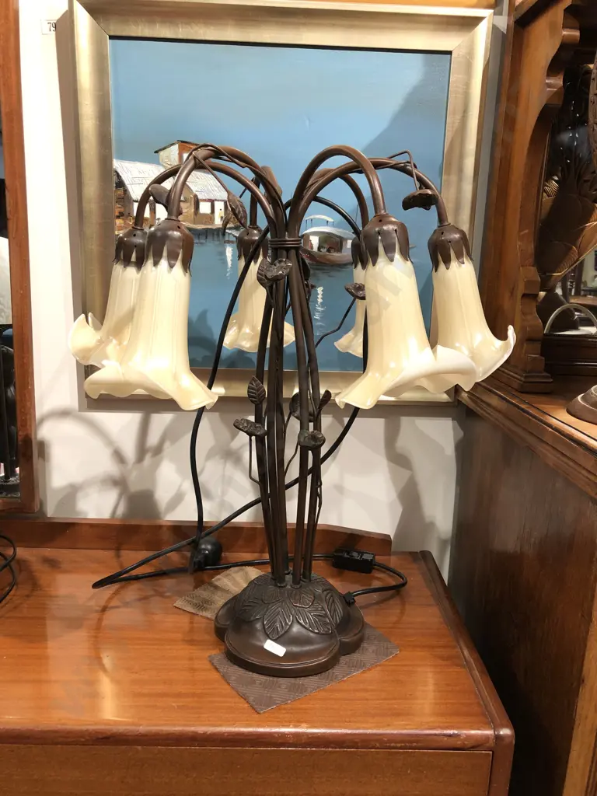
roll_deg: -2.3
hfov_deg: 49.7
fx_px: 644
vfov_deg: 63.4
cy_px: 398
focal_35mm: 28
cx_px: 298
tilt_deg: -12.4
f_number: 1.8
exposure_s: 1/20
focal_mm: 3.99
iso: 40
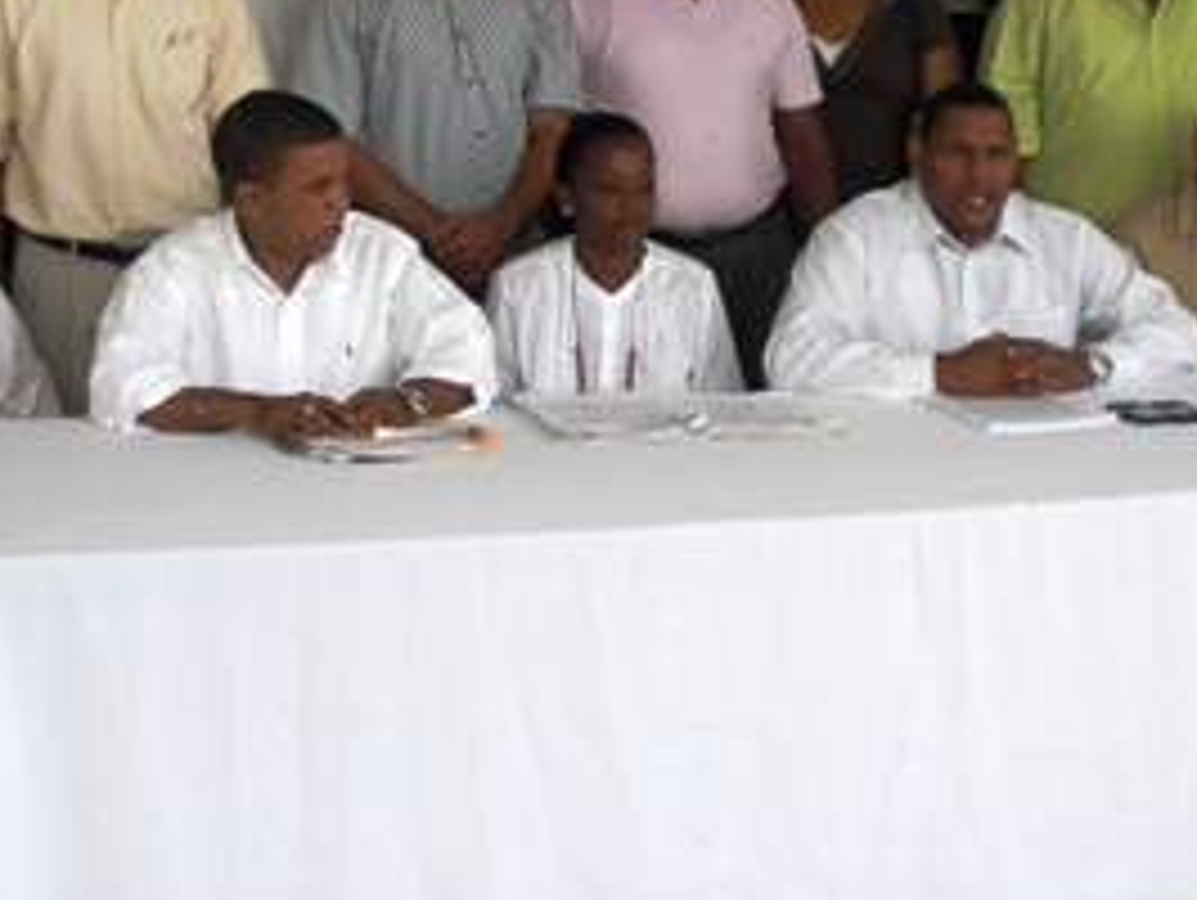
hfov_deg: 30.2
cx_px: 648
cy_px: 270
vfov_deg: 22.8
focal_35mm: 64
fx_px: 2215
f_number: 3.1
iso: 64
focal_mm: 6.3
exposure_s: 1/200
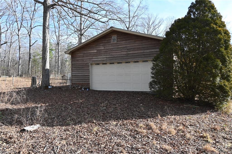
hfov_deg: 73.8
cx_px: 116
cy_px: 77
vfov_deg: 53.1
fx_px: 155
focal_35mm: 24
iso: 160
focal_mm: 16
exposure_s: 1/250
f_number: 5.6
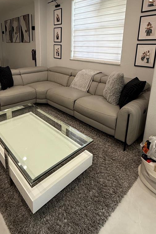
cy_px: 82
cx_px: 55
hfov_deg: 54.2
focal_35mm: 23
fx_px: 150
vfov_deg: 74.3
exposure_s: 1/120
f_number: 2.2
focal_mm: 2.22
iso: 200
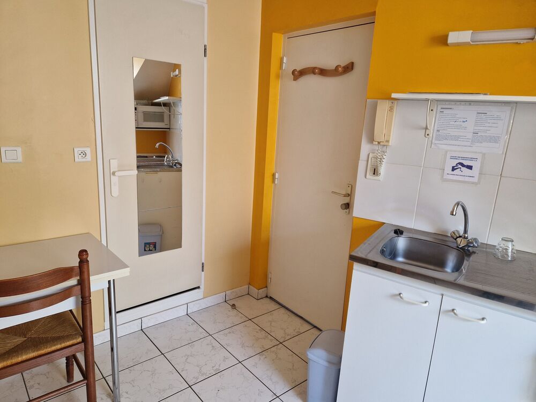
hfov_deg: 73.9
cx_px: 268
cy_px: 201
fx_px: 356
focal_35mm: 23
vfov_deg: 58.9
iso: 200
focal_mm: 5.4
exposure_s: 1/100
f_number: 1.8
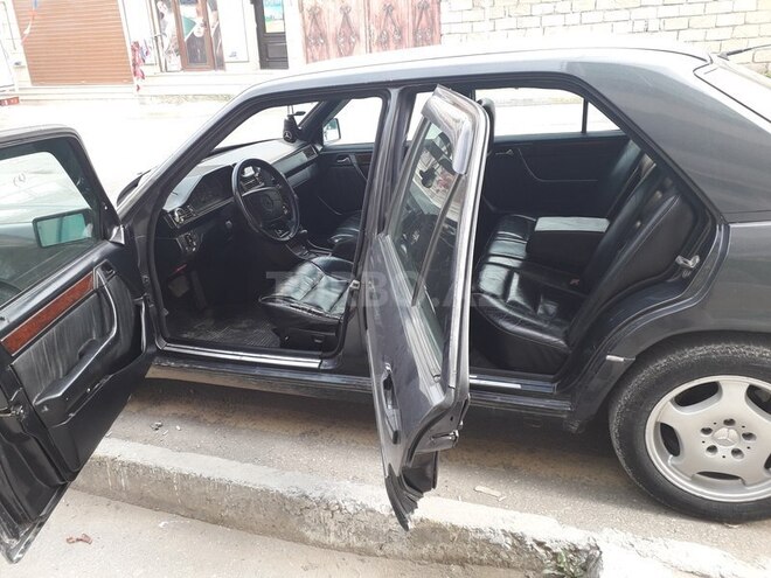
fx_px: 601
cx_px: 386
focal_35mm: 27
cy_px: 289
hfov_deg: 65.3
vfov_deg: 51.4
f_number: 1.9
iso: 40
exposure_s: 1/130
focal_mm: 3.6
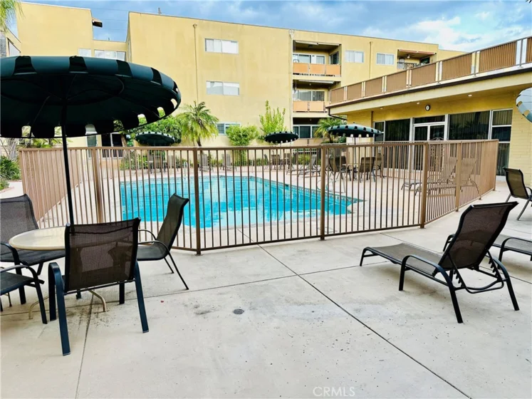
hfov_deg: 71.6
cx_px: 266
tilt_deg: -8.3
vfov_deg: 56.8
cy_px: 200
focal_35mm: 24
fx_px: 369
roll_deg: +0.5
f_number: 1.78
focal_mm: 6.86
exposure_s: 1/313
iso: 80
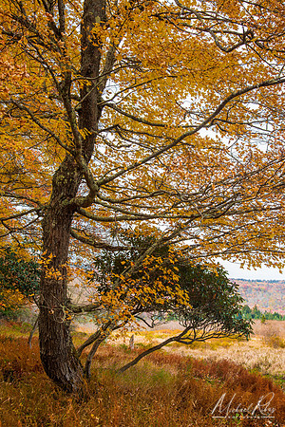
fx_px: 594
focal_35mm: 50
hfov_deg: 27.0
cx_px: 142
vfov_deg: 39.6
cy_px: 214
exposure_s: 1/50
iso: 100
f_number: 11
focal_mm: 50
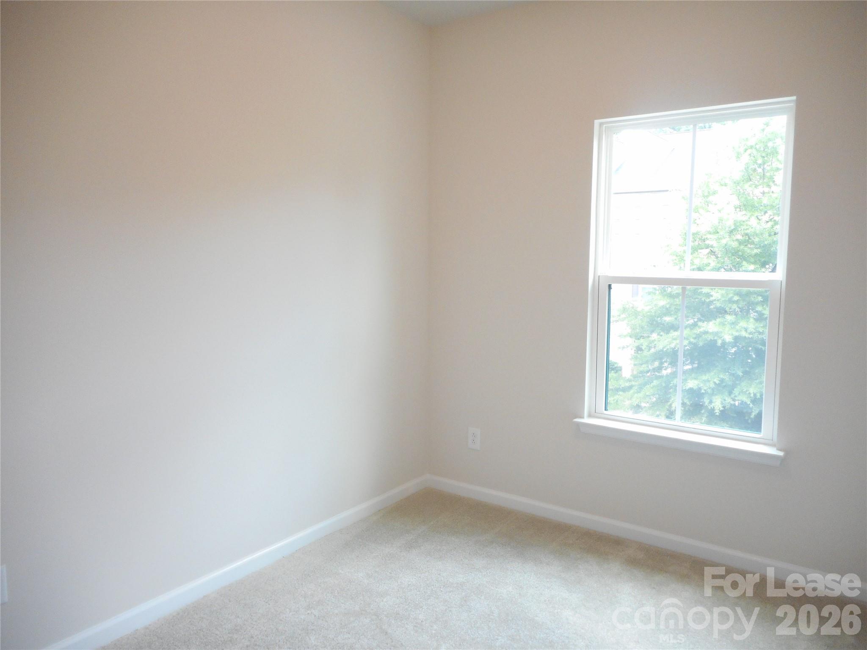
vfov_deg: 54.9
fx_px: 626
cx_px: 434
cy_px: 325
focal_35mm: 25
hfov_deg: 69.4
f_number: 3.7
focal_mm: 4.5
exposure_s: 1/30
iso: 250
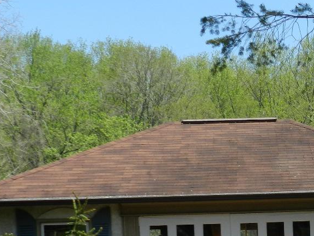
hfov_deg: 19.8
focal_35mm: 95
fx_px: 862
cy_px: 290
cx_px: 342
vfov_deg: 15.0
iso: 160
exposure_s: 1/800
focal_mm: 6.7
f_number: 4
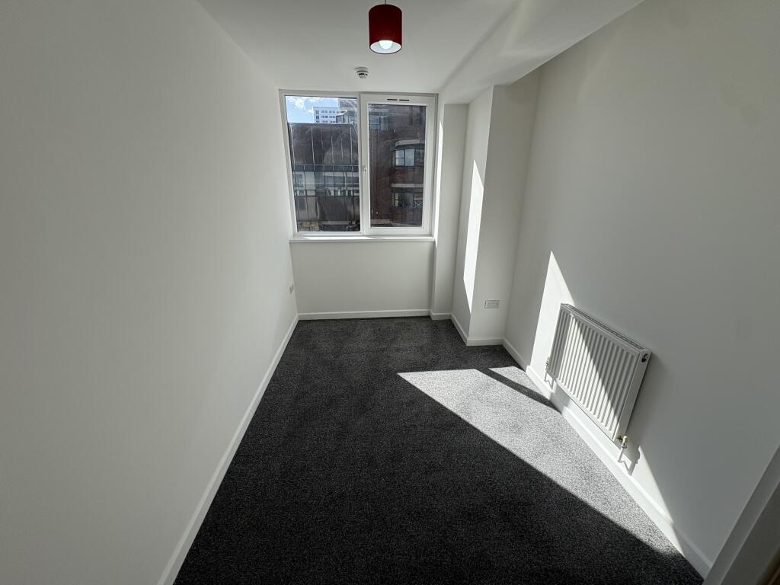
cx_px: 390
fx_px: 315
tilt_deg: -20.5
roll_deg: +0.5
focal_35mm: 14
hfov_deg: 102.1
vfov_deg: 85.7
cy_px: 292
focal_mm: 2.22
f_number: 2.2
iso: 50
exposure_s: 1/968
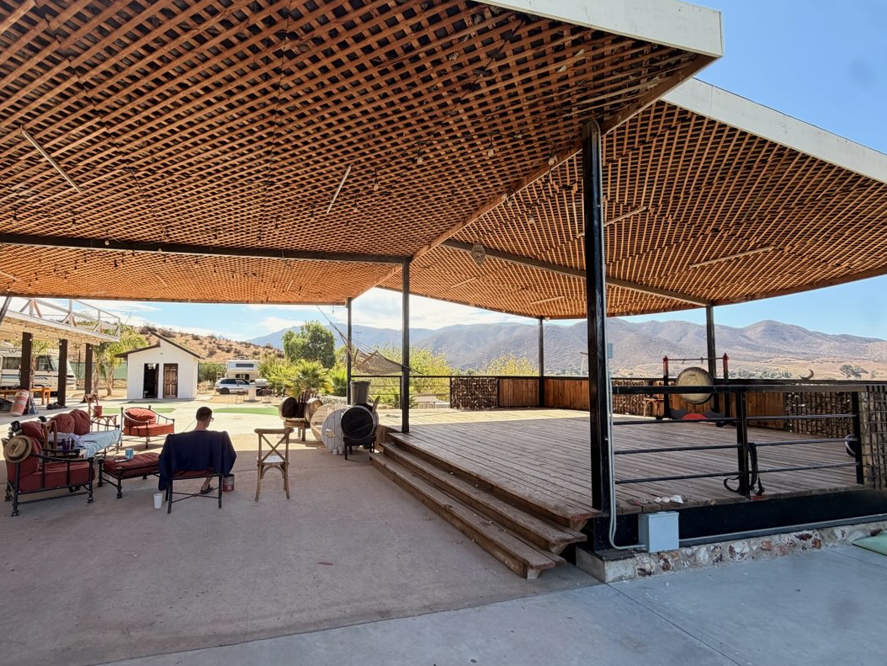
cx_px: 365
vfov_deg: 74.7
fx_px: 436
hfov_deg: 90.1
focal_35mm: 17
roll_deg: +0.4
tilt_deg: +3.2
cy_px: 352
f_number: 2.2
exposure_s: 1/502
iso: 50
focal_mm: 2.22
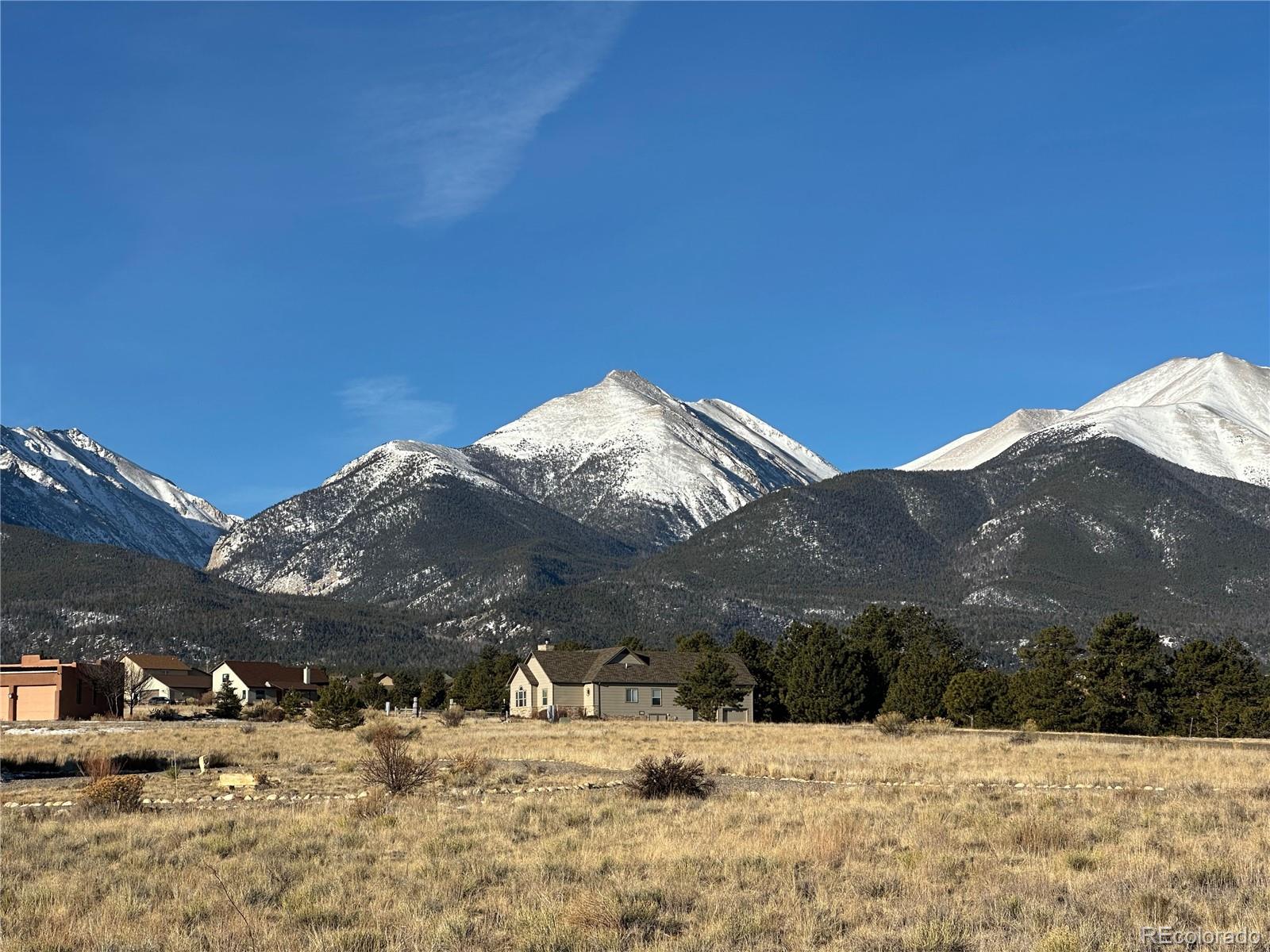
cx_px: 635
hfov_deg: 25.3
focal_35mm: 77
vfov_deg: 19.1
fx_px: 2825
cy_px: 476
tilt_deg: +6.1
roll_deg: +0.4
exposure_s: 1/943
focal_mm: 9
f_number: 2.8
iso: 32
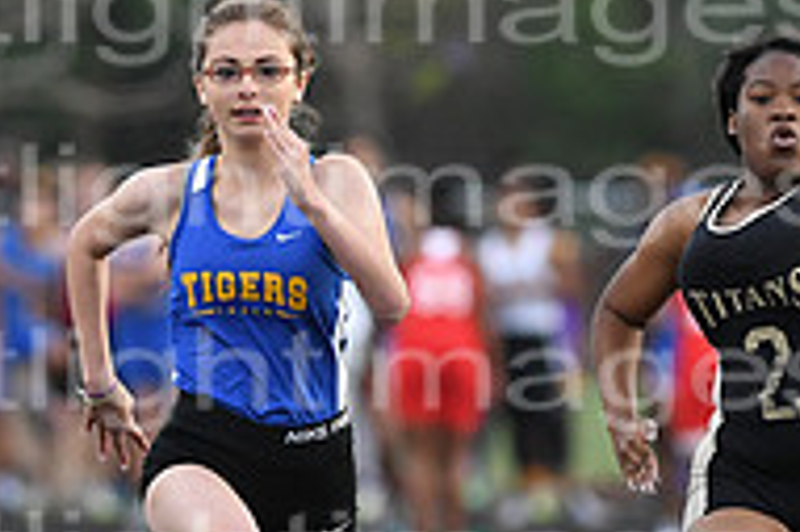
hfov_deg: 1.5
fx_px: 30351
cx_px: 268
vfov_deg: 1.0
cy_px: 471
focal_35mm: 1367
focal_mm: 300
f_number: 4
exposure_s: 1/1600
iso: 1600
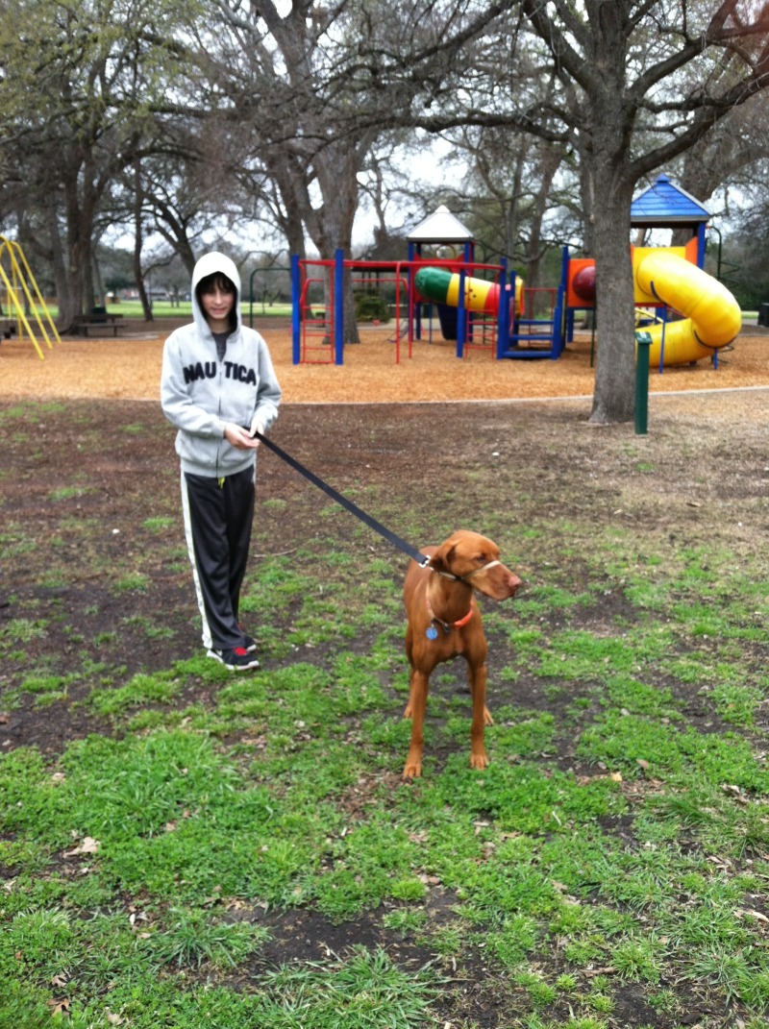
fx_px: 1039
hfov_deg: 40.6
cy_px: 514
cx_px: 384
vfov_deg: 52.7
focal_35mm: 35
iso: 80
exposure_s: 1/297
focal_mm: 3.85
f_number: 2.8
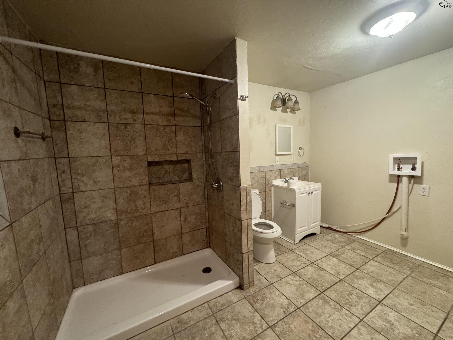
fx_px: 183
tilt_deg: -6.6
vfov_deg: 85.7
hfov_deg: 102.1
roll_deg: +2.9
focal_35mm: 14
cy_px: 170
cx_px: 226
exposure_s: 1/60
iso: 640
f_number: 2.2
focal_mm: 2.22
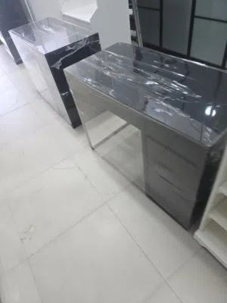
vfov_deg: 73.9
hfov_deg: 58.9
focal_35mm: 23
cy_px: 152
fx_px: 201
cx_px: 114
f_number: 1.7
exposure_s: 1/100
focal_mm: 6.3
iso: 50
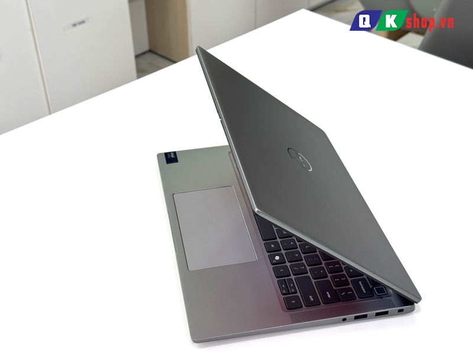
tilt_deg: -37.3
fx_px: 656
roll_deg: +1.1
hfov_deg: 39.7
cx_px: 236
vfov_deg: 30.3
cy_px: 178
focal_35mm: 48
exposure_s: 1/163
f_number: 1.78
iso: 64
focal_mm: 6.76
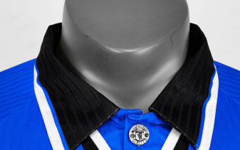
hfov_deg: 41.0
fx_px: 321
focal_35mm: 49
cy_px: 85
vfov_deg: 26.3
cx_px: 110
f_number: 1.8
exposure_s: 1/60
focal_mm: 5.58
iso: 200
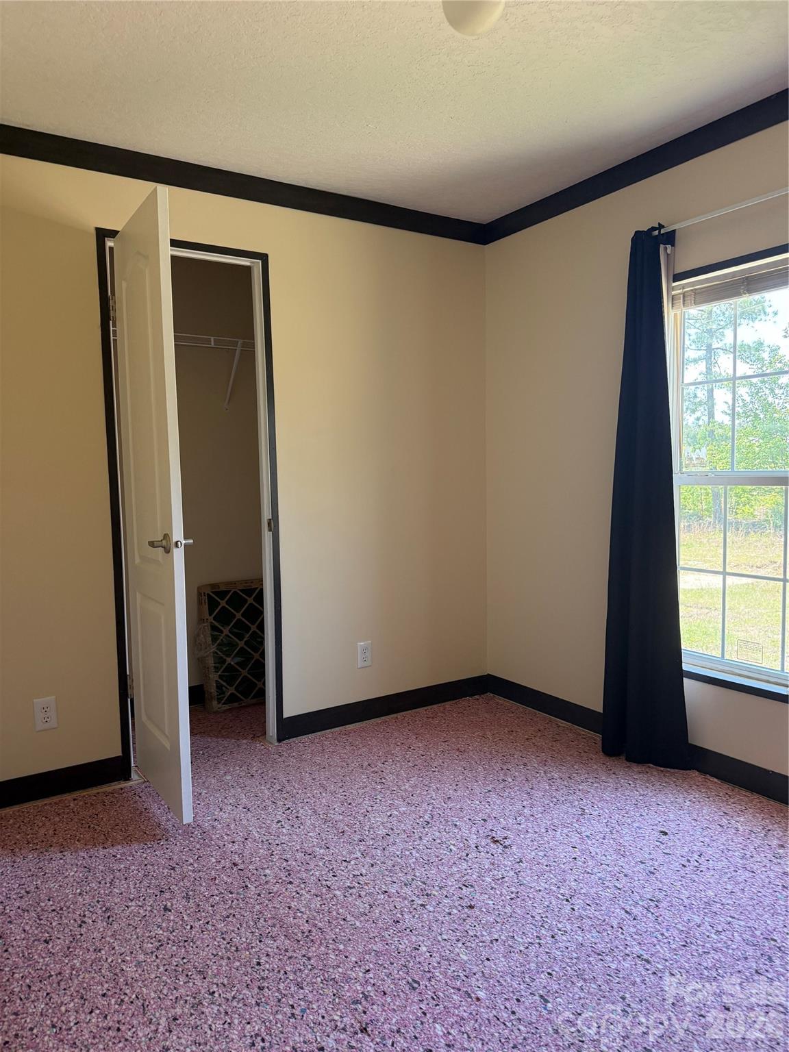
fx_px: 729
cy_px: 526
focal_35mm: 24
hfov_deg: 56.8
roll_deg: +1.7
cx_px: 394
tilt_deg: -4.1
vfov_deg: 71.6
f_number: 1.78
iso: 200
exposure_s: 1/106
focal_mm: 6.76
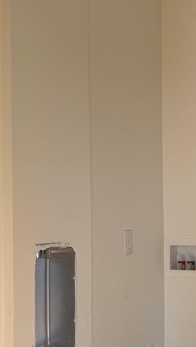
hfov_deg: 20.8
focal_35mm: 55
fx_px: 508
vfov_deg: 37.7
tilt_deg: +1.0
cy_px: 208
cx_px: 216
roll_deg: +0.7
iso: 64
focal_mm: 6.76
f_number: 1.78
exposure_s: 1/121
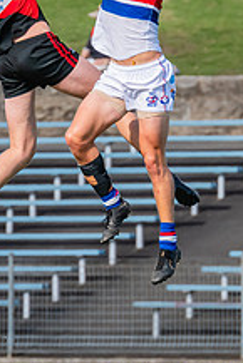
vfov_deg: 1.4
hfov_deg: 0.9
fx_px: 15405
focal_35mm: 1524
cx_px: 144
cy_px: 92
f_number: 8
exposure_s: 1/1600
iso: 800
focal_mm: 420
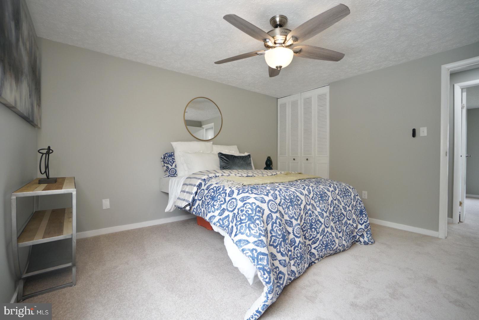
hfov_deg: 100.4
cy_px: 160
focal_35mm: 15
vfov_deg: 77.4
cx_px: 240
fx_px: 200
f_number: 4
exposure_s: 1/60
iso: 320
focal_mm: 10
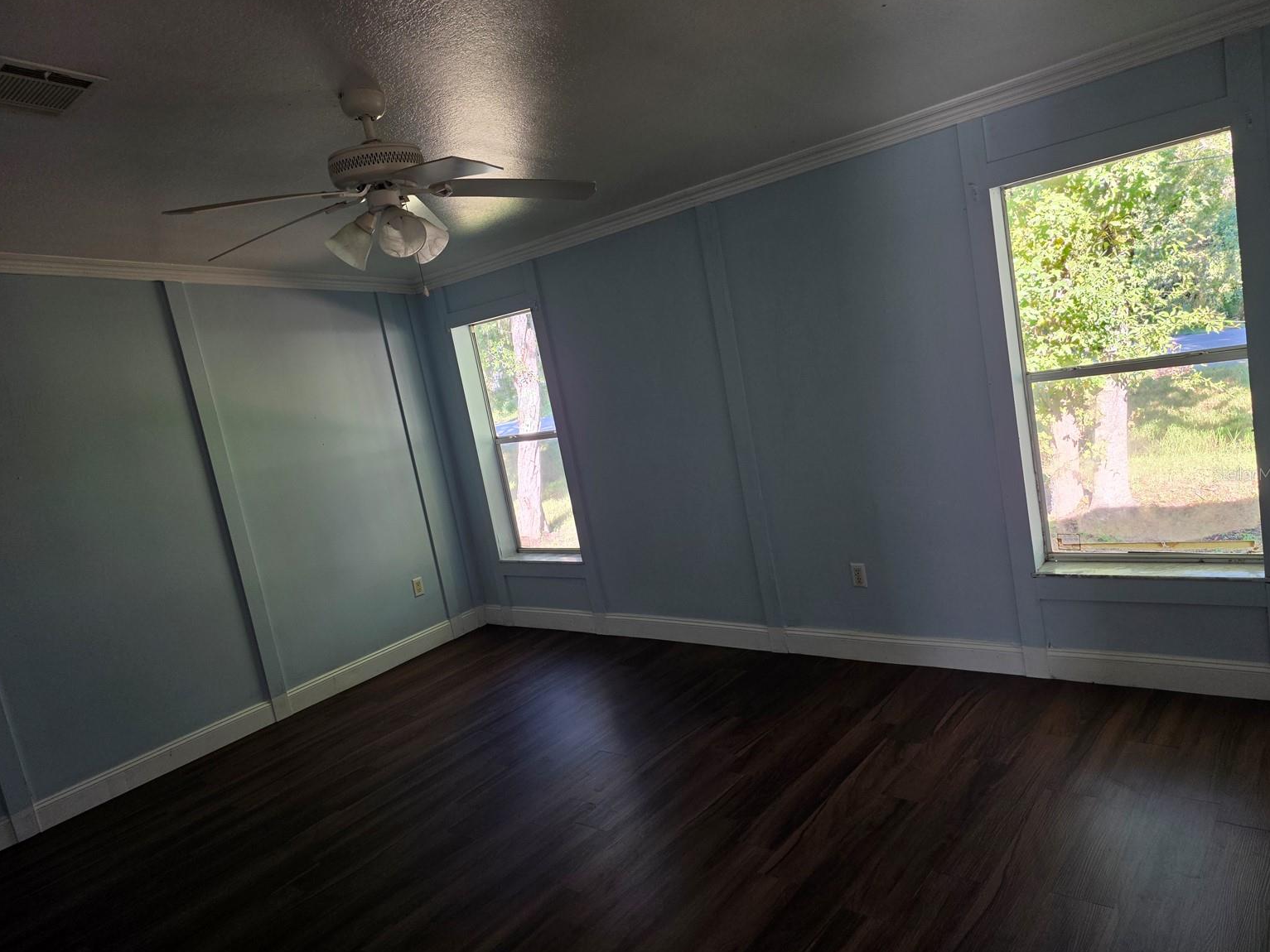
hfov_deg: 71.6
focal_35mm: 24
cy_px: 474
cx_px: 629
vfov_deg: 56.8
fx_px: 881
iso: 100
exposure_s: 1/180
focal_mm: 6.25
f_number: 1.7
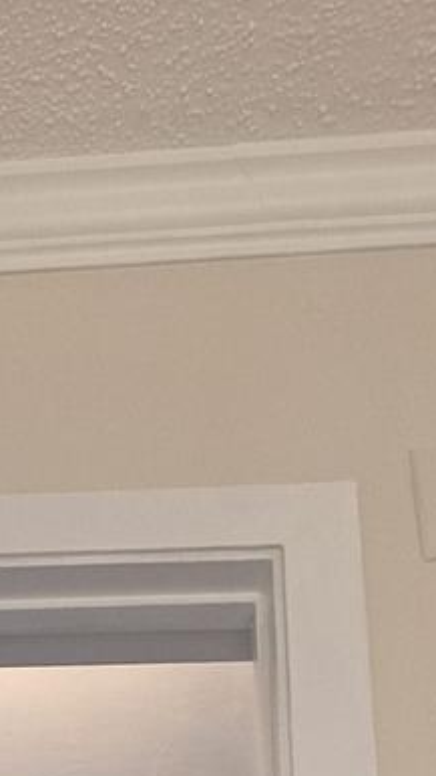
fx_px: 1604
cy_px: 1045
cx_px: -225
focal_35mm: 78
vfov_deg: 23.6
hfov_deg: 14.4
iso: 50
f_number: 1.8
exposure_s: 1/60
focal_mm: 5.54
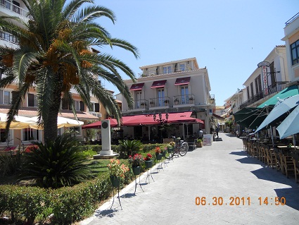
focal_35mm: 27
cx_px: 150
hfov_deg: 65.3
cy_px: 112
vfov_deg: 51.4
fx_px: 233
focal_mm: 4.9
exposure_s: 1/800
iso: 80
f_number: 3.2
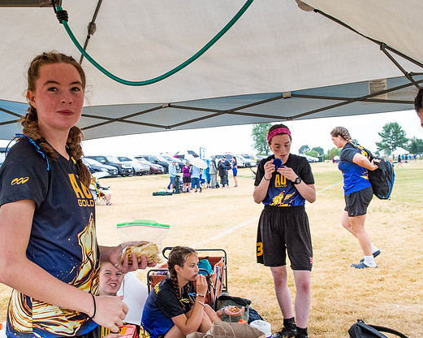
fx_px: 513
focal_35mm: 41
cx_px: 172
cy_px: 175
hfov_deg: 44.6
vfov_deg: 36.4
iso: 1600
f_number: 7.1
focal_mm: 22
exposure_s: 1/500
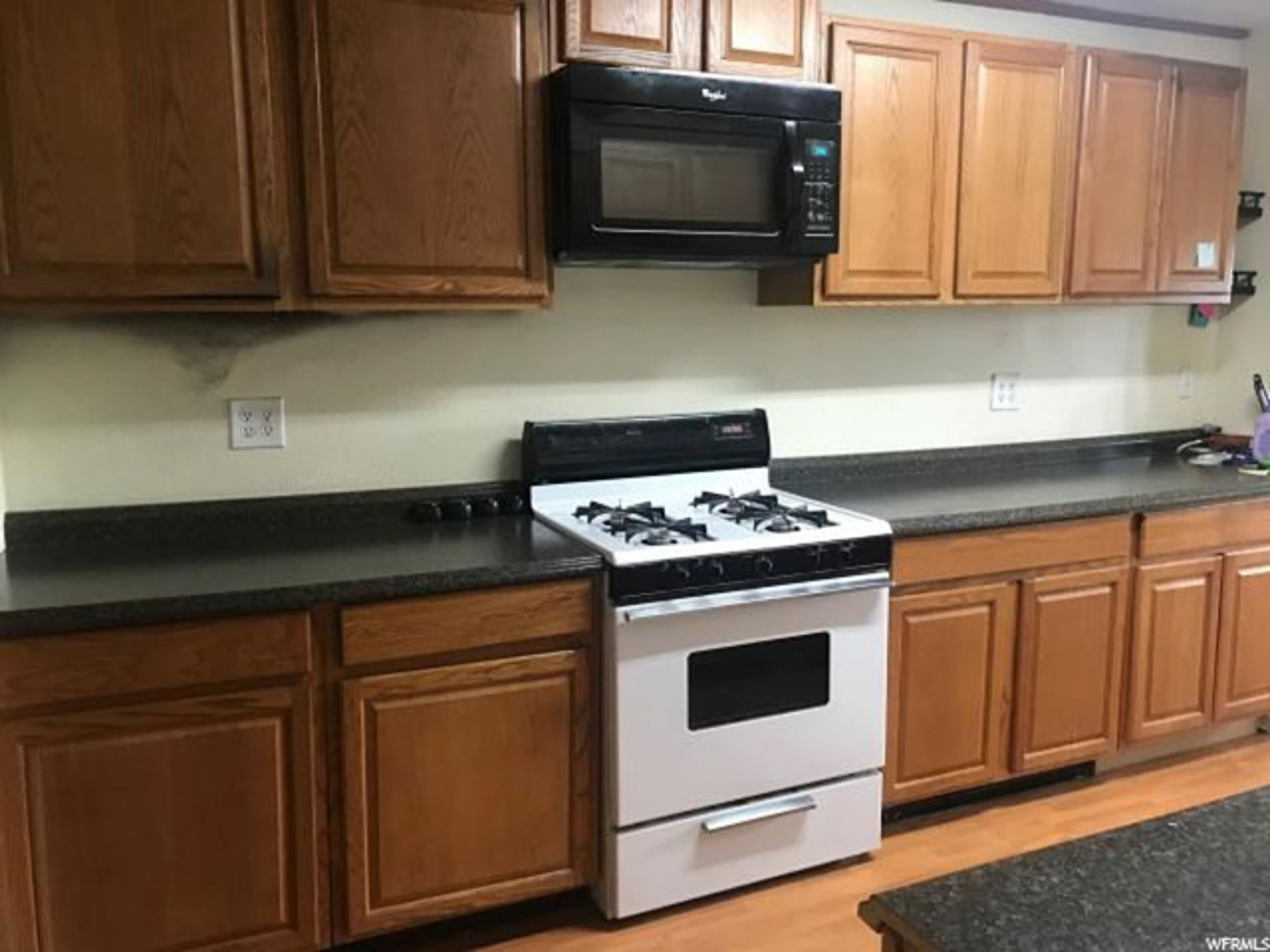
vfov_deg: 49.7
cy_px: 476
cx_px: 635
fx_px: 1027
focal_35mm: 28
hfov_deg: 63.4
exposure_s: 1/15
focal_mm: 3.99
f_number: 1.8
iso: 64
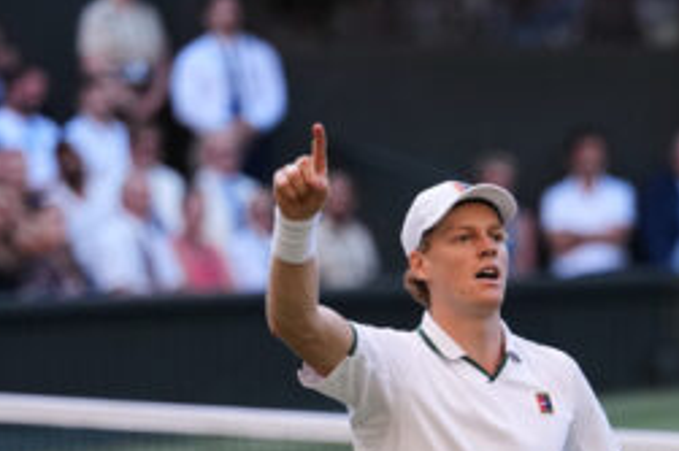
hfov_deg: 4.0
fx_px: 9839
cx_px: 465
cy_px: 481
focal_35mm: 522
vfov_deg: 2.6
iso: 800
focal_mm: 131
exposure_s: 1/2000
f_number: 2
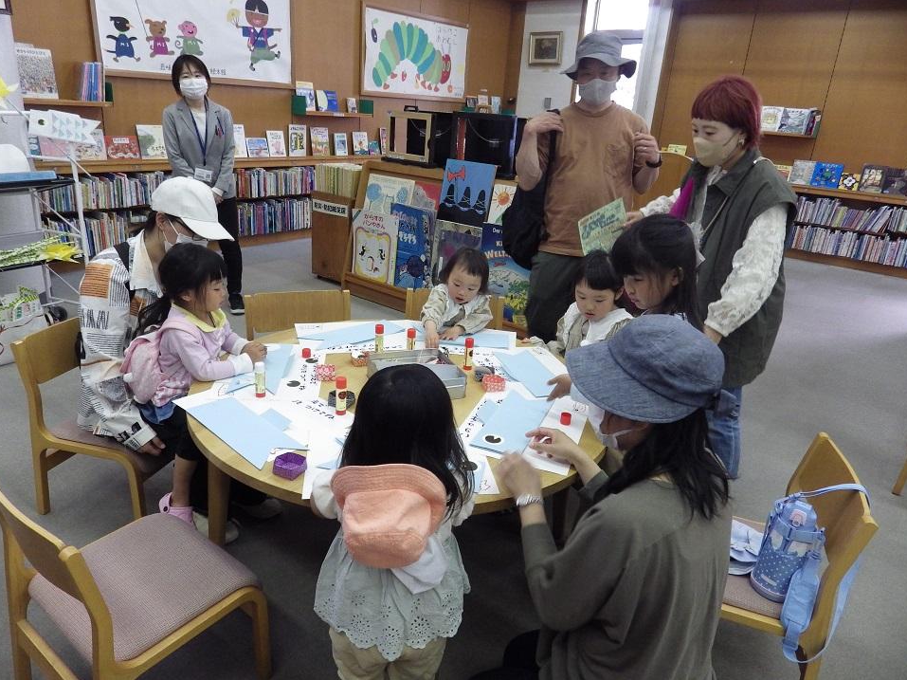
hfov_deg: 73.9
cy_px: 340
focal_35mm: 23
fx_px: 602
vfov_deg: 58.8
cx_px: 438
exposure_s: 1/45
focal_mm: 4
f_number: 3.1
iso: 250
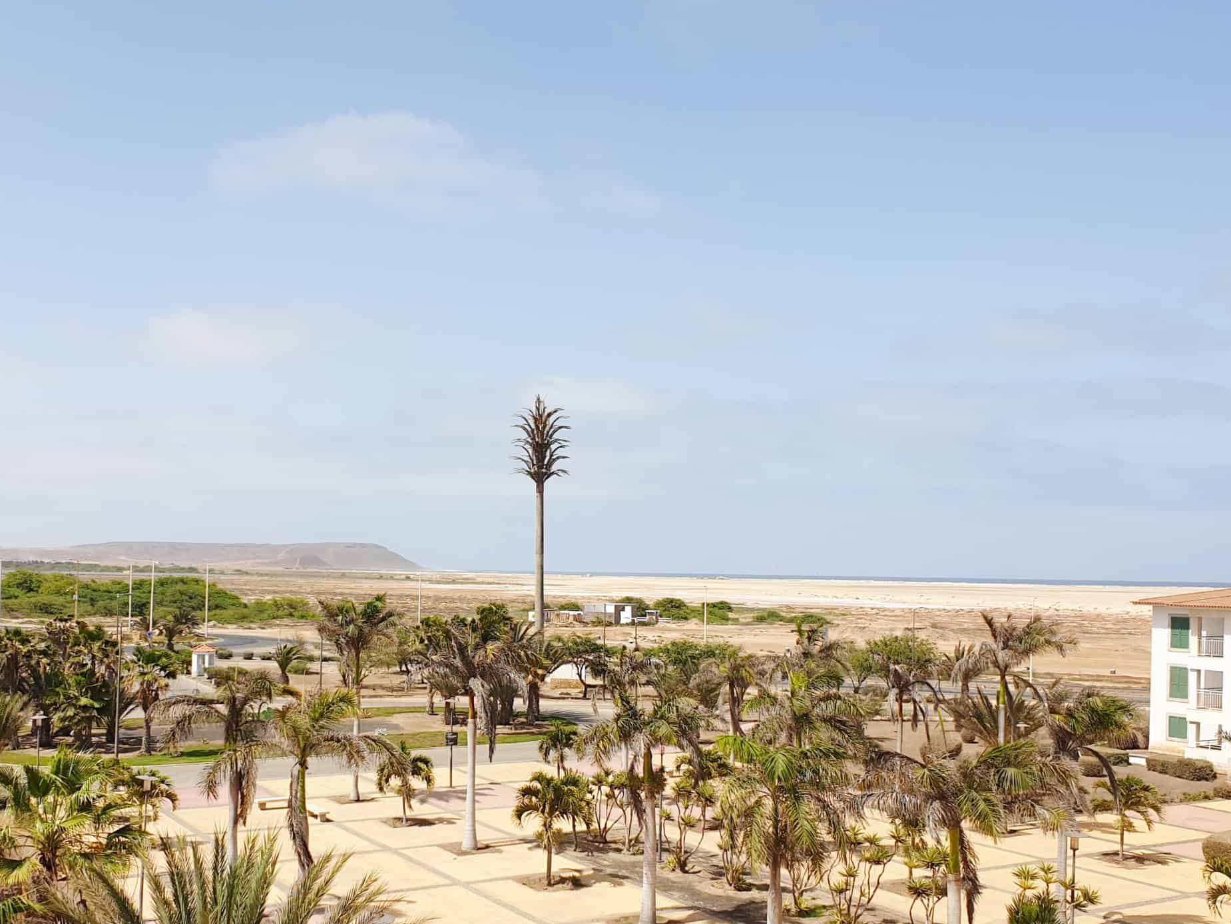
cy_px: 602
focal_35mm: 36
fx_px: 1280
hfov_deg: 51.1
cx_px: 517
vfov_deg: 39.3
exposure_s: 1/1848
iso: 50
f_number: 2.4
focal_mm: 4.3
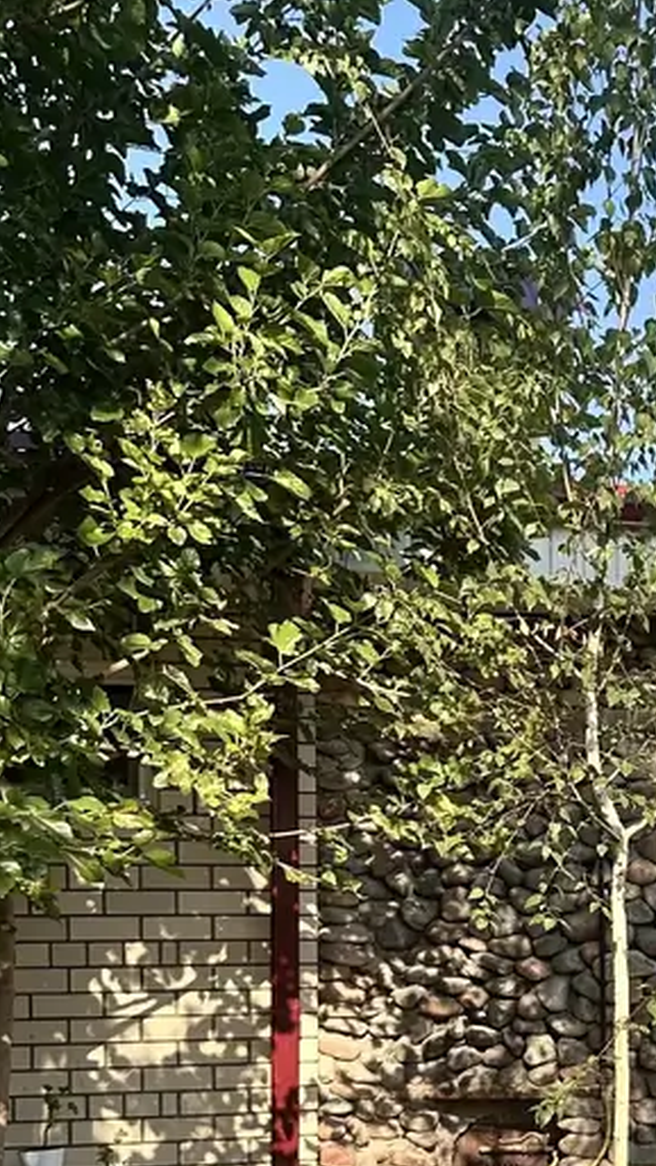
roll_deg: +0.1
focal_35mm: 61
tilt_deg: +0.2
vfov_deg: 33.1
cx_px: 962
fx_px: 1887
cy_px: 978
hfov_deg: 17.8
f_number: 1.78
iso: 80
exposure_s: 1/2660
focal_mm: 6.86
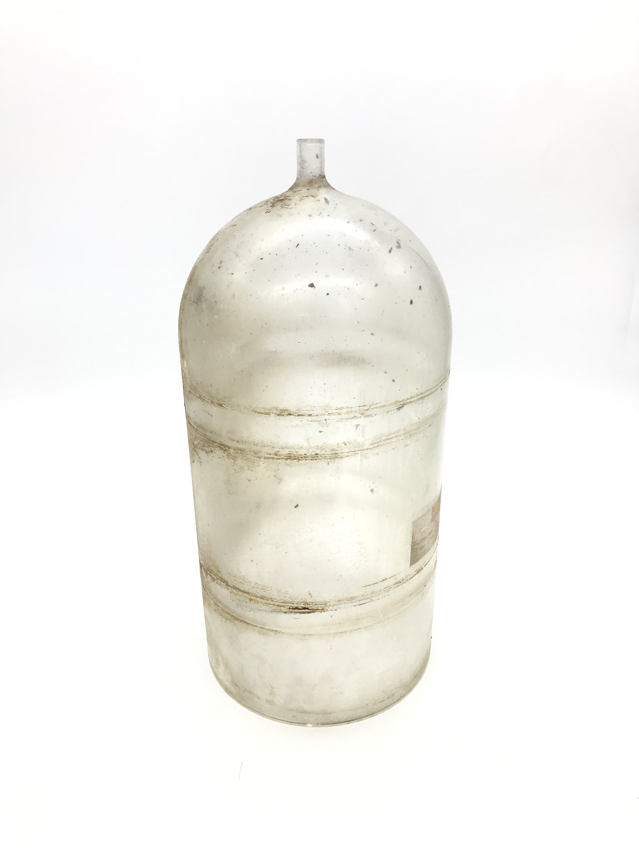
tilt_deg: -23.6
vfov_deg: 63.4
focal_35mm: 28
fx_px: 689
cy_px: 426
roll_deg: +1.6
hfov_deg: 49.7
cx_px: 320
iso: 20
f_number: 1.8
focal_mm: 3.99
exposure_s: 1/295
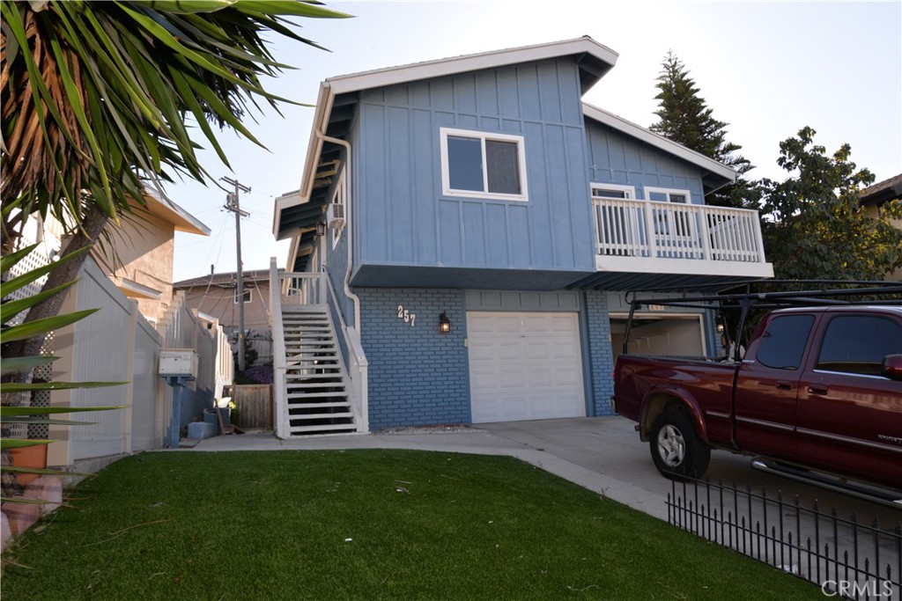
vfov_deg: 53.1
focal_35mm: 24
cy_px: 300
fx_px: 601
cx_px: 451
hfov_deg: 73.7
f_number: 11
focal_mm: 24
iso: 400
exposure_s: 1/200
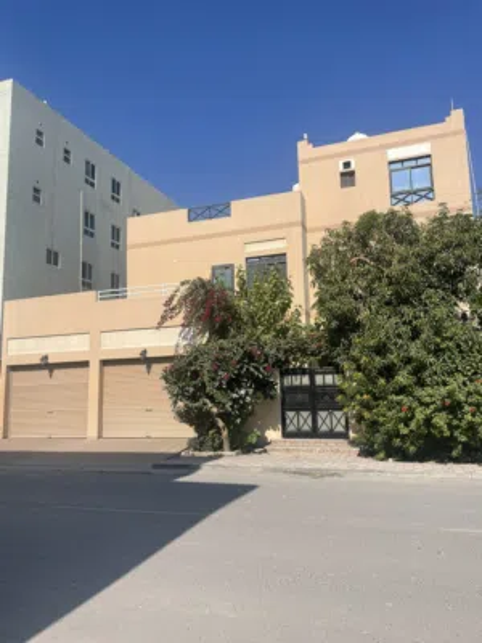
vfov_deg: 67.3
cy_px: 322
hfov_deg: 53.1
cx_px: 241
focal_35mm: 26
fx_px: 483
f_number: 1.6
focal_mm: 4.2
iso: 32
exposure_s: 1/5556
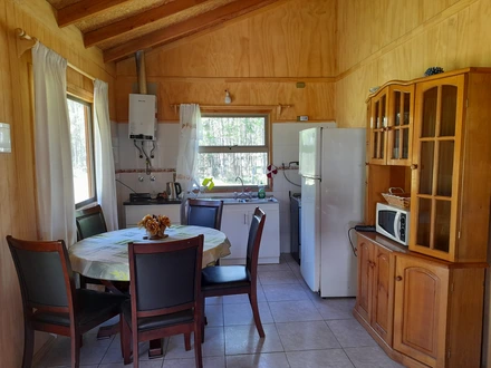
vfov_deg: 54.9
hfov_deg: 69.4
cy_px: 184
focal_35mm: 25
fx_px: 355
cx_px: 246
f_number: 2
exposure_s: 1/60
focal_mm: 4.6
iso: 125
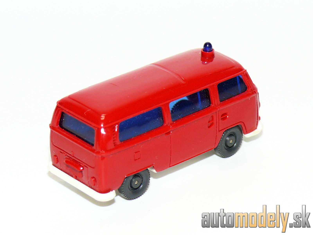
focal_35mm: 155
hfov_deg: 12.7
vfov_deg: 9.6
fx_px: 1402
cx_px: 156
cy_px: 118
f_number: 4
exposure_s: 1/30
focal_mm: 18.3
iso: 100
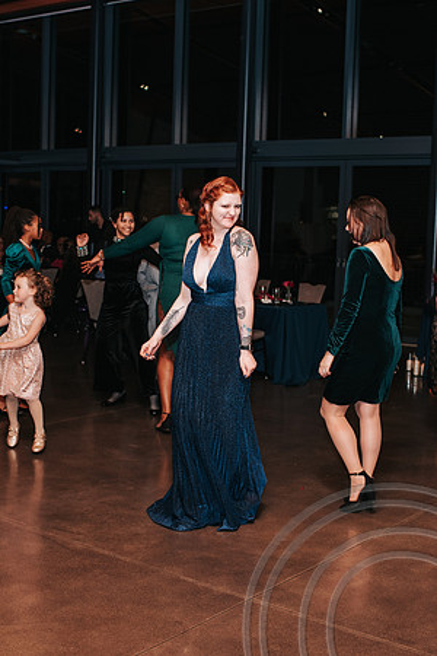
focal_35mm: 52
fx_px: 955
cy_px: 328
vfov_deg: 37.9
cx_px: 218
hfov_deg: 25.8
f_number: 2.8
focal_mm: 35
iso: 1000
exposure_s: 1/200
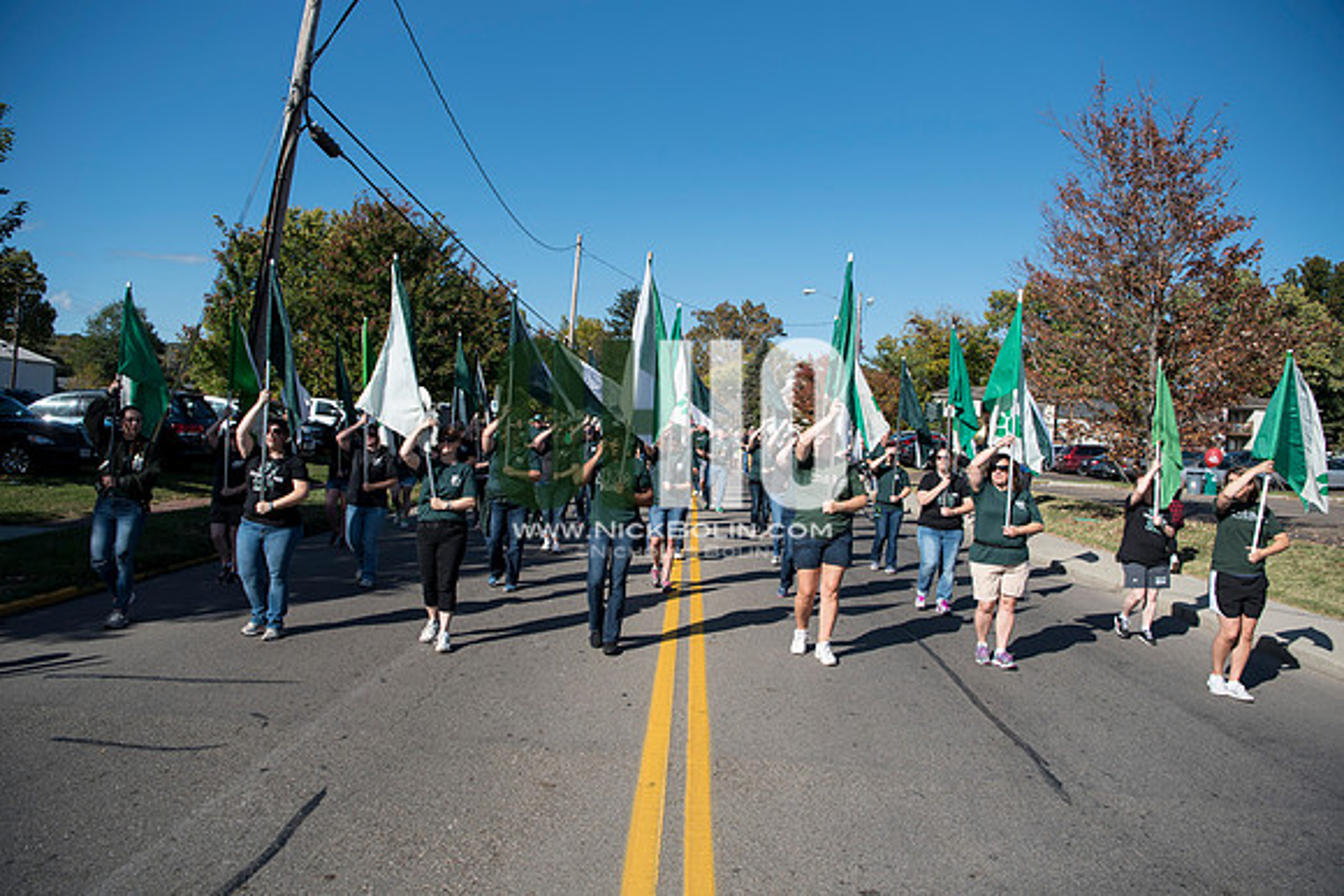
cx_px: 672
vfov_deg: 53.2
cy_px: 448
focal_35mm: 24
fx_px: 896
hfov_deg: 73.7
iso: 250
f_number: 4.5
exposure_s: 1/2000
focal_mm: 24
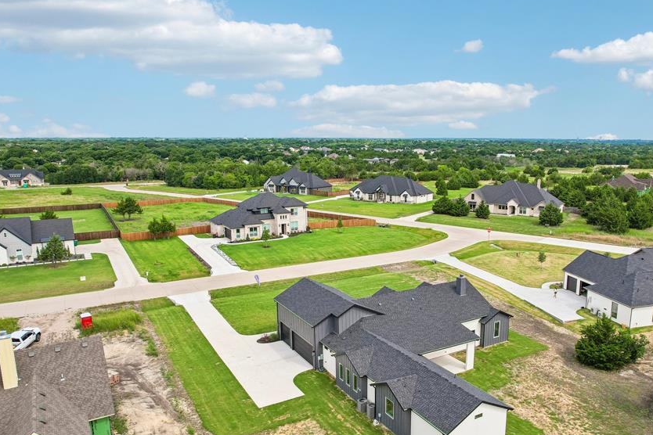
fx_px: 490
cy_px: 242
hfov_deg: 67.0
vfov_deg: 47.8
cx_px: 373
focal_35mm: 27
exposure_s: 1/2000
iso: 100
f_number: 2.8
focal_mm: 8.4
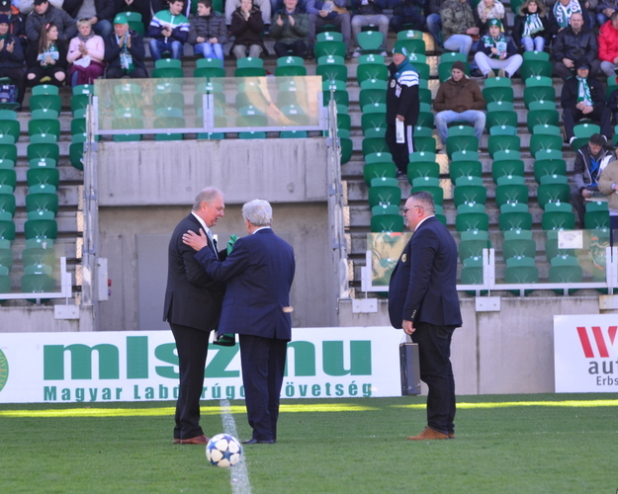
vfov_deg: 4.3
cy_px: 224
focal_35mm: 364
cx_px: 240
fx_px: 6658
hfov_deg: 5.3
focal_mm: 180
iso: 200
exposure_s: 1/160
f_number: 5
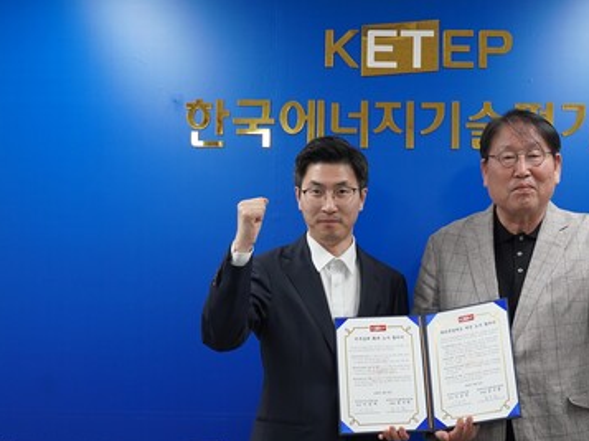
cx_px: 408
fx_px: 935
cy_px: 274
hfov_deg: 34.5
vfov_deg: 26.4
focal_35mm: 55
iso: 1000
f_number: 4
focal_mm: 34
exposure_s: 1/160
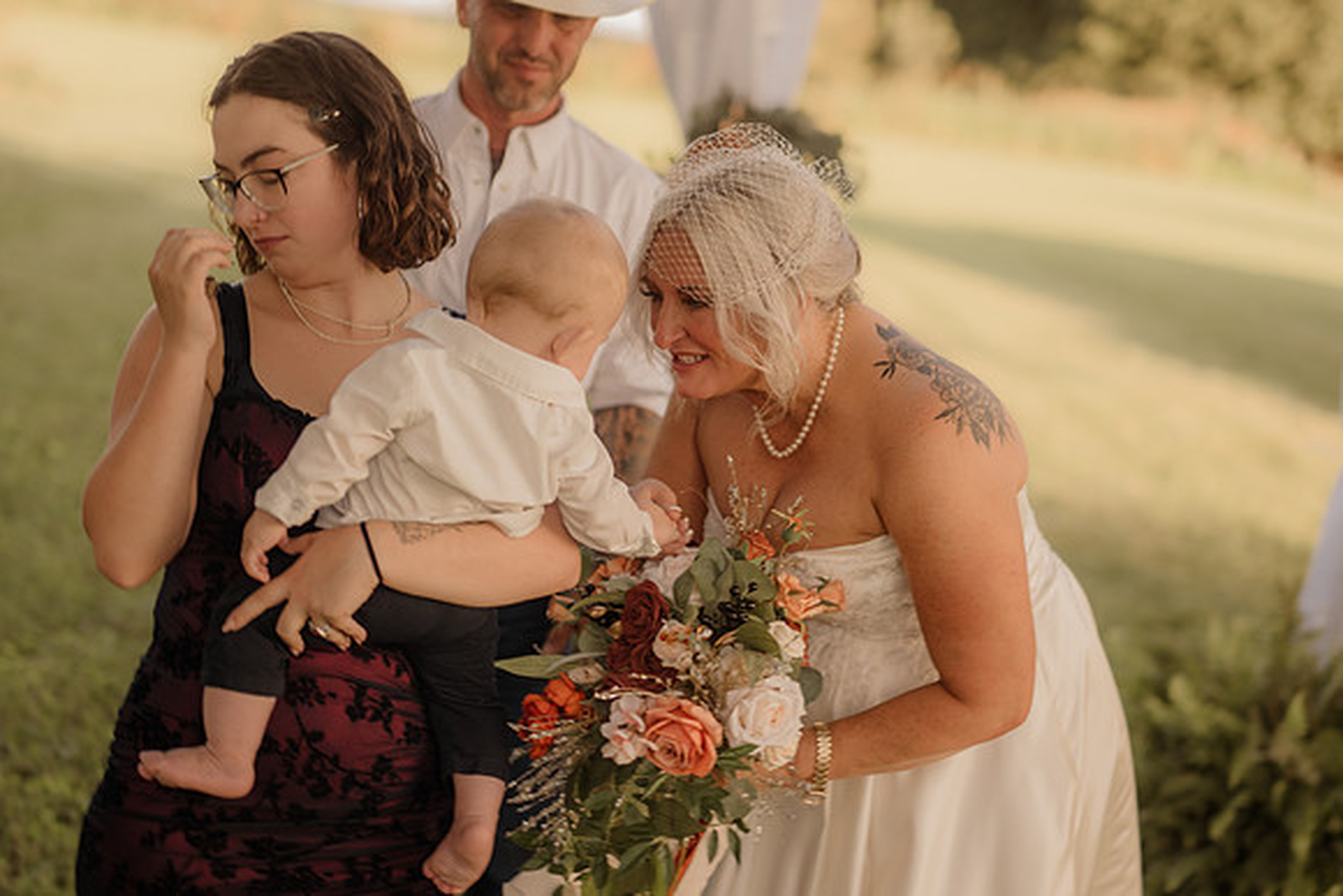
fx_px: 2118
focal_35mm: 57
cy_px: 448
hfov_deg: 35.2
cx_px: 672
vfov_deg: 23.9
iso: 200
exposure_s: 1/640
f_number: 2.8
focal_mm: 50
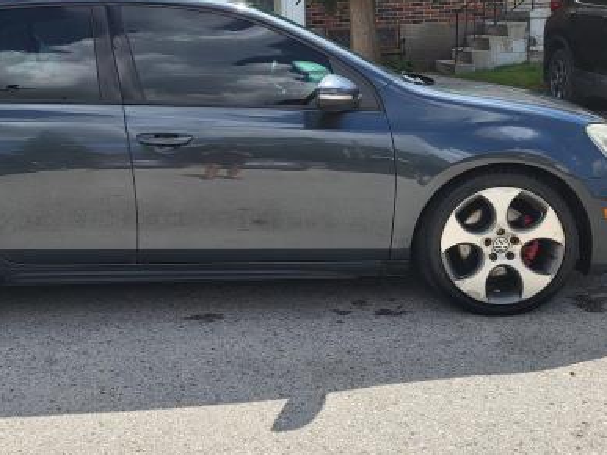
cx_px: 199
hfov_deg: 43.2
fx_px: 754
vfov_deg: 33.1
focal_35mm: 43
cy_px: 135
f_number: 1.8
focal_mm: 5.4
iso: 40
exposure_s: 1/1962
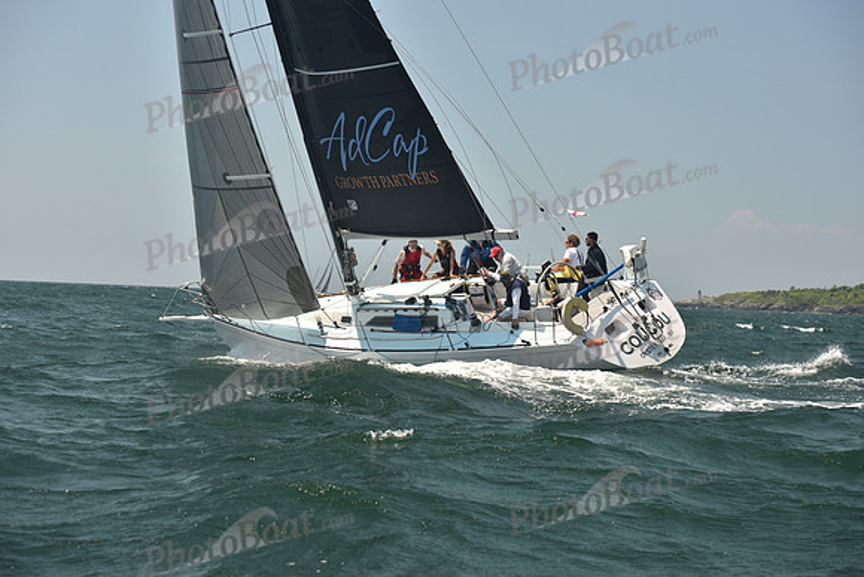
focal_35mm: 70
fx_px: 1680
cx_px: 432
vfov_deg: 19.5
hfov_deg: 28.8
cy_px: 288
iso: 250
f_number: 5.6
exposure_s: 1/640
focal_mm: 70
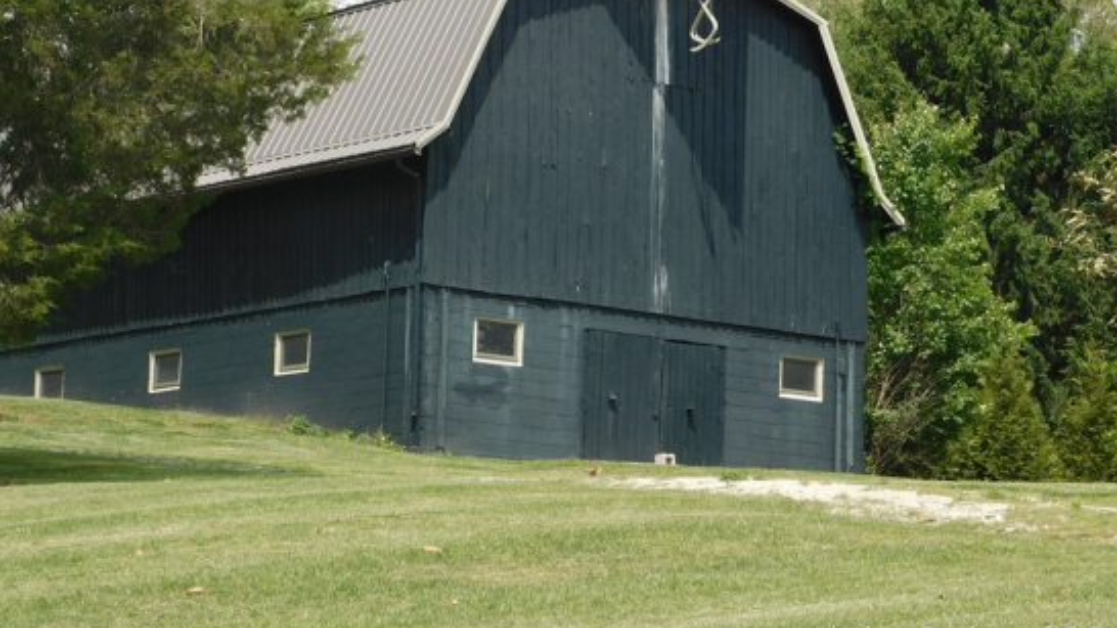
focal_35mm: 121
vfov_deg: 10.0
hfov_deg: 17.7
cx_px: 551
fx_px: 3583
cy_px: 149
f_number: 4.5
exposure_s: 1/500
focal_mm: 16.1
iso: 125
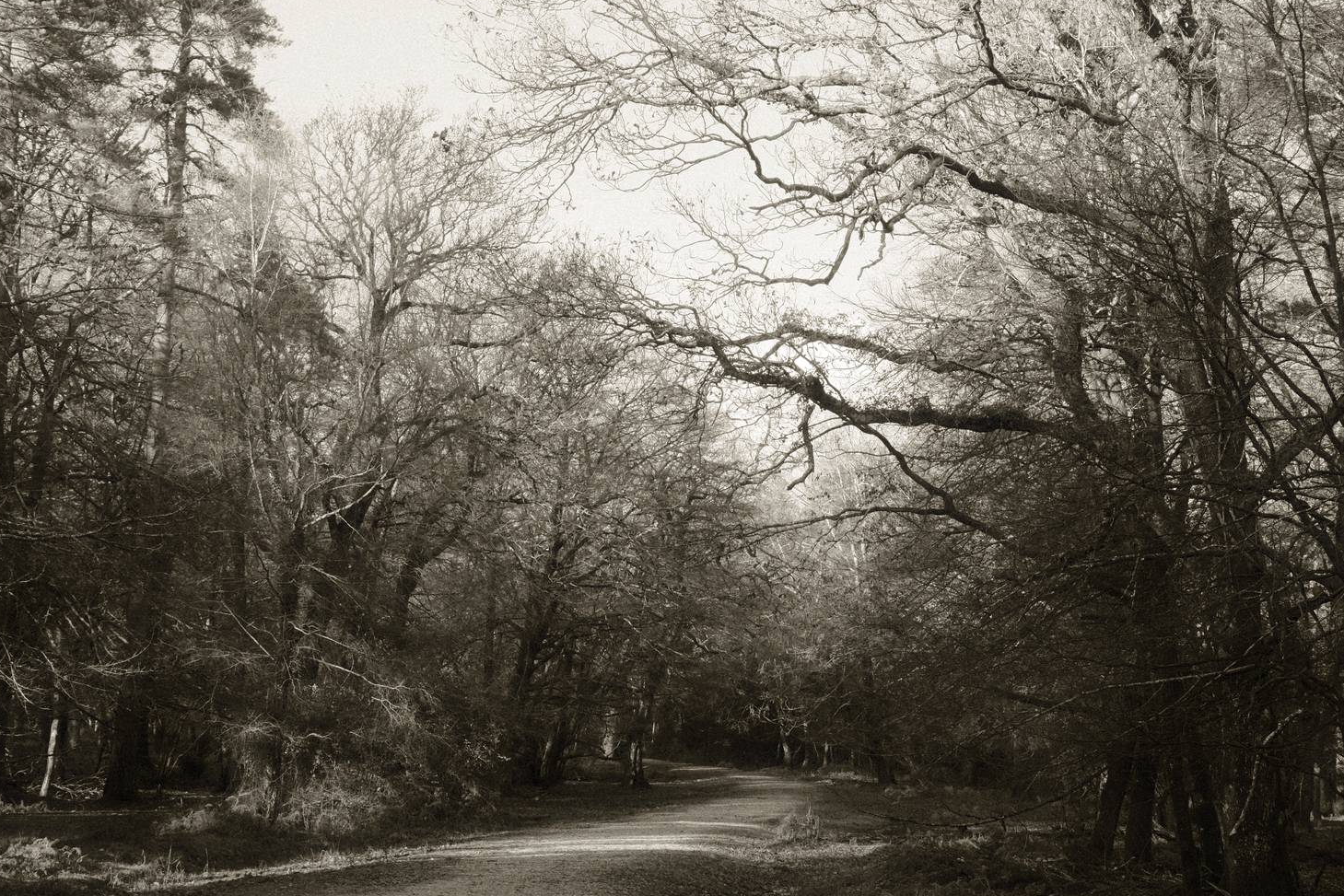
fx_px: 2539
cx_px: 621
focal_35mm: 68
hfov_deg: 29.6
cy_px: 481
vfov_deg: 20.0
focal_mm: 41.1
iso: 640
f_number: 5.6
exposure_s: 1/210
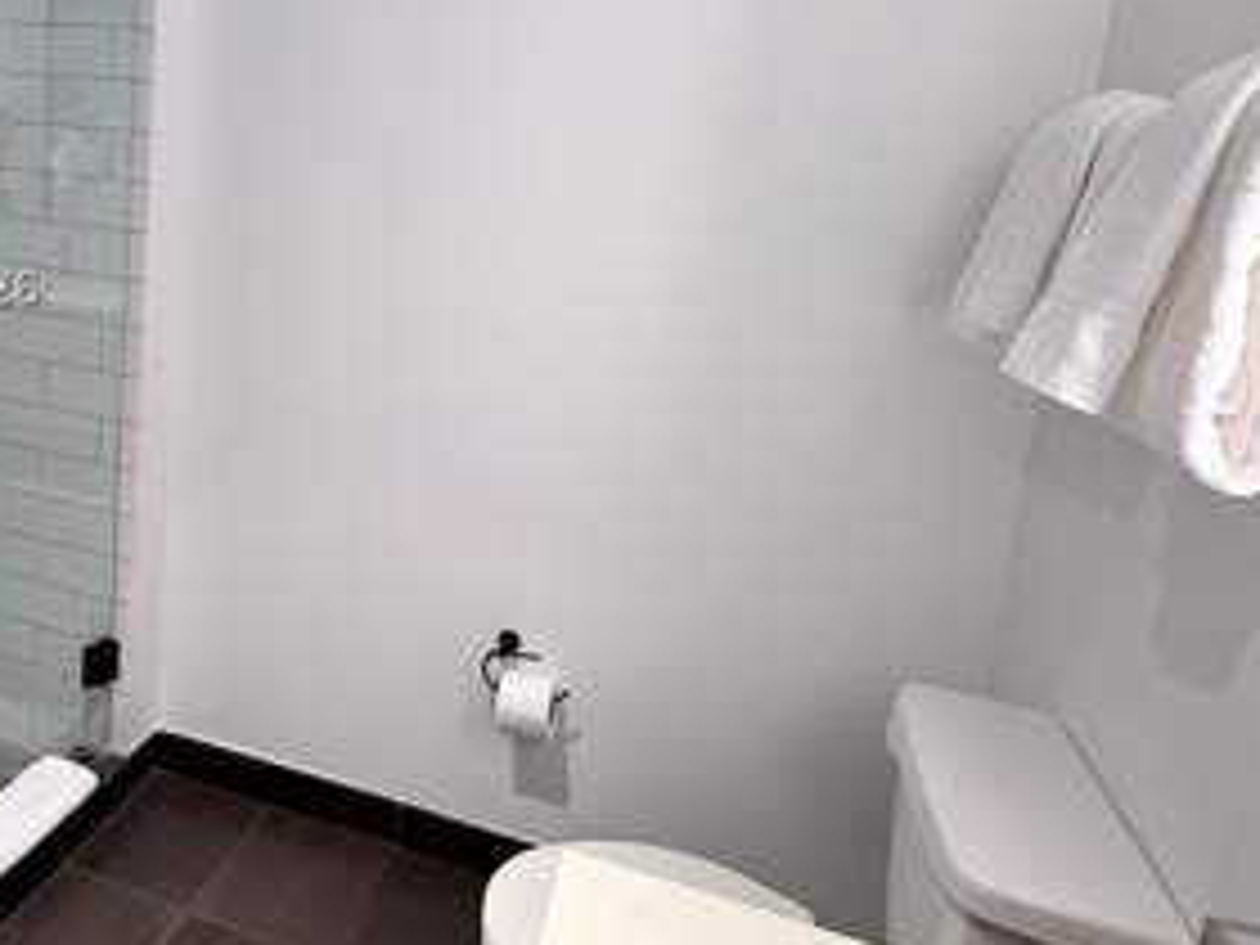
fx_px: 874
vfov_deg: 55.2
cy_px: 288
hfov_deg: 70.2
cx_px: 454
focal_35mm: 24
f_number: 2.2
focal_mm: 2.22
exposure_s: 1/60
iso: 250
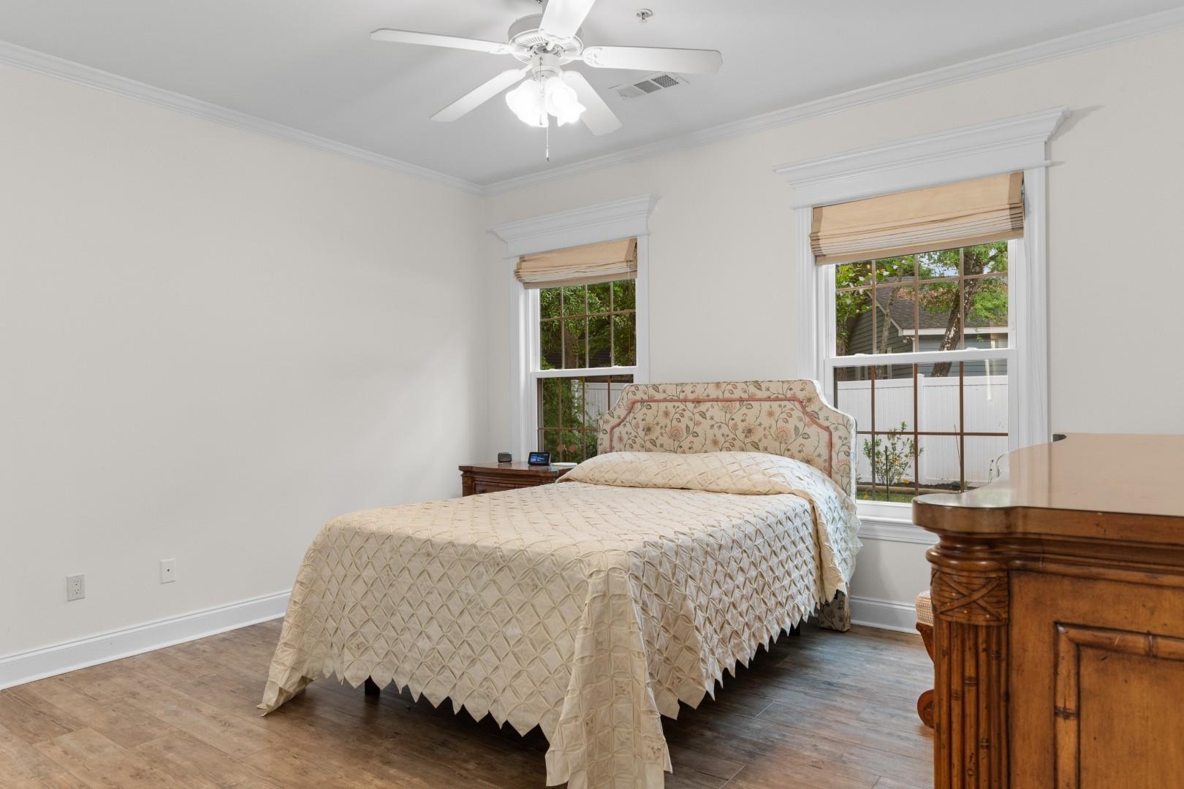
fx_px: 723
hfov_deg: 78.6
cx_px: 592
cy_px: 394
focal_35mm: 22
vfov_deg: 57.2
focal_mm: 15
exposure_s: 1/3
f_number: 5
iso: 100
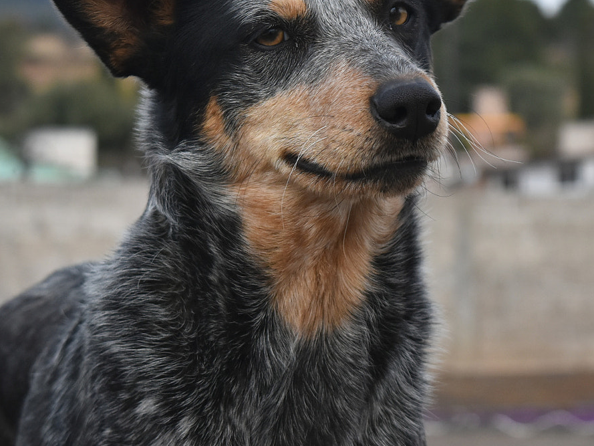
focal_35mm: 143
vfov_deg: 10.4
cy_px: 173
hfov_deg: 13.8
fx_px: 2452
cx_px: 317
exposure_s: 1/1000
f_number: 5.6
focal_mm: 55
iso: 800
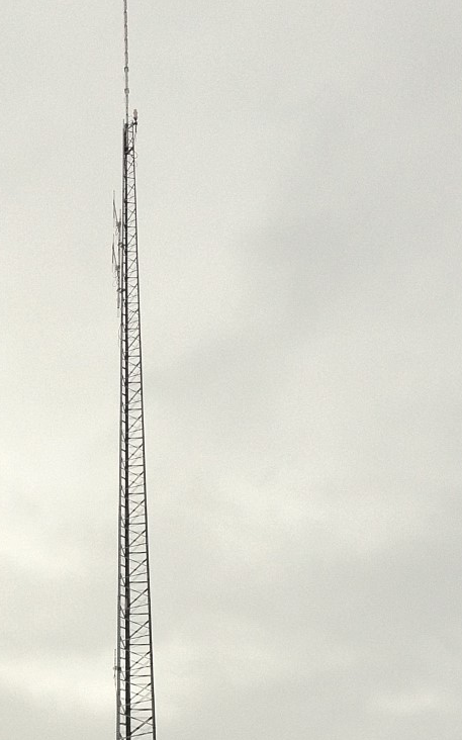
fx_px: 1472
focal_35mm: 73
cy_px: 662
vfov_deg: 27.3
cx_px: 20
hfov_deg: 17.5
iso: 100
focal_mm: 4.28
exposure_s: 1/120
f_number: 2.4
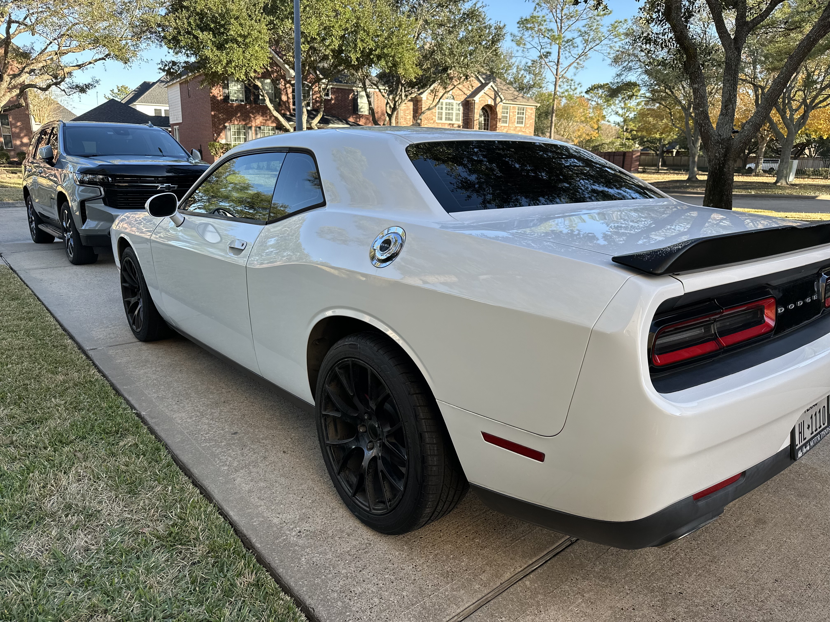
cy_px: 311
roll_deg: -1.5
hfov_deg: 71.6
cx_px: 415
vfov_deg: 56.8
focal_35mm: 24
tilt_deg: -15.2
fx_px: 575
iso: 80
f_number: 1.78
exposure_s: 1/718
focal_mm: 6.86
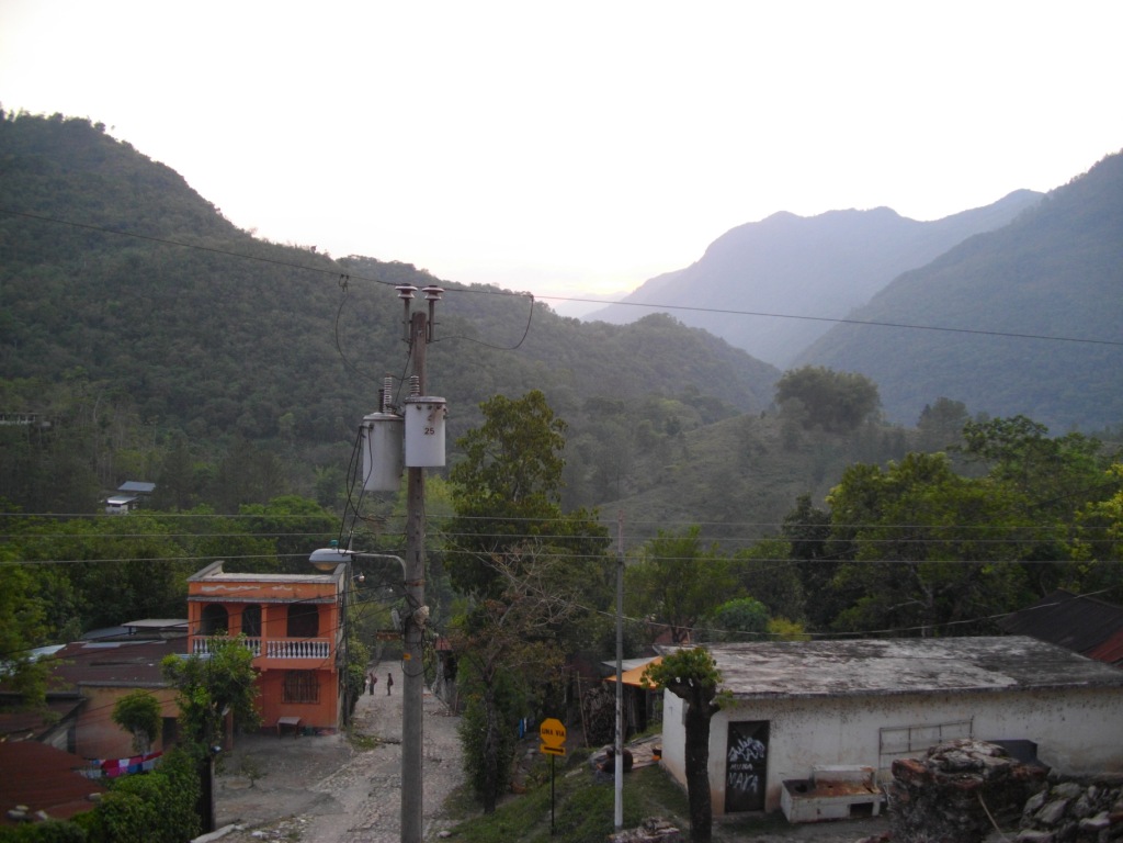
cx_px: 562
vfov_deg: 45.4
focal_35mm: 31
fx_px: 1006
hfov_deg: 58.4
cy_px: 422
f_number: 2.9
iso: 100
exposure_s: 1/200
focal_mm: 5.7
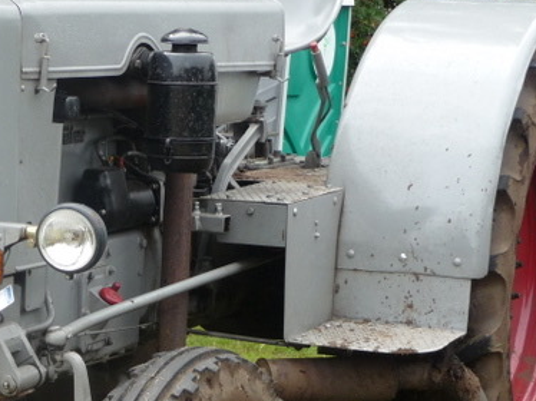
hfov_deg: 18.0
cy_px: 306
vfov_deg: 13.8
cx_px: 33
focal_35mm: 107
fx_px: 1656
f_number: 4.2
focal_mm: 8.5
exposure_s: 1/200
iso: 100
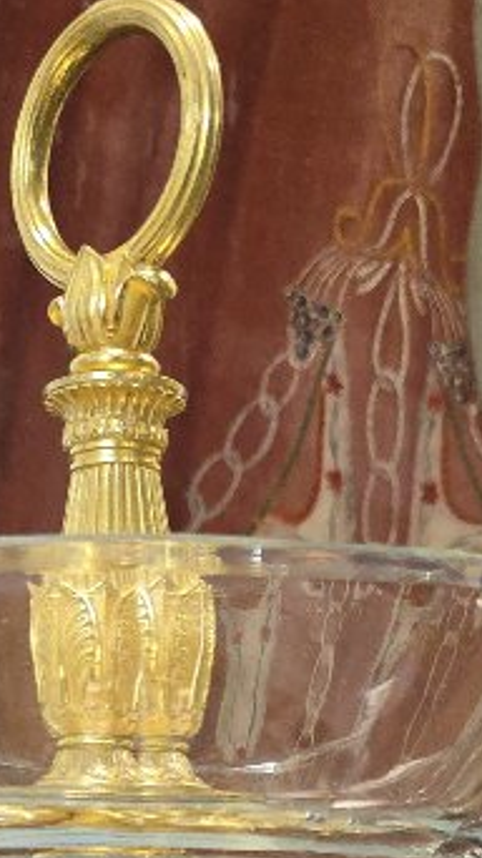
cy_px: 1325
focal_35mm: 88
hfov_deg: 13.7
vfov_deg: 20.4
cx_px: 151
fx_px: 2002
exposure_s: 1/100
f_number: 1.7
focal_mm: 6.3
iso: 320
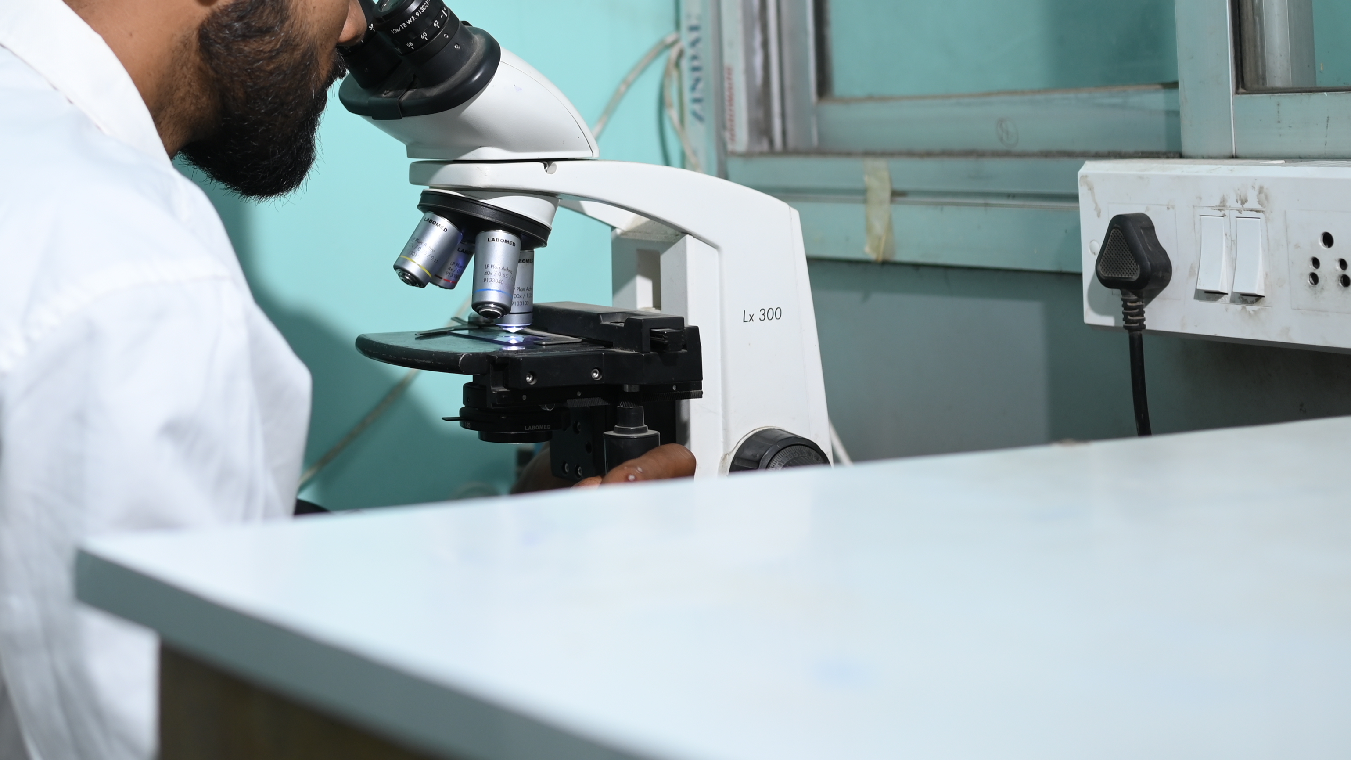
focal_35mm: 72
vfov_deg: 16.4
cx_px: 256
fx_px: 2579
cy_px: -10
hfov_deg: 28.7
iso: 250
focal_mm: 35
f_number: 2.2
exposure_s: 1/200
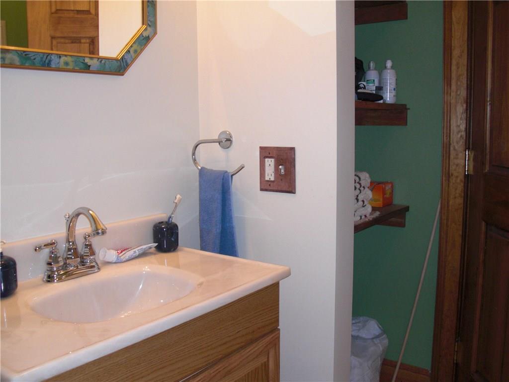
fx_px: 529
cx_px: 254
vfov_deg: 39.7
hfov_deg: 51.4
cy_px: 191
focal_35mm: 36
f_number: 2.8
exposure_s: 1/60
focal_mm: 6.3
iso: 200
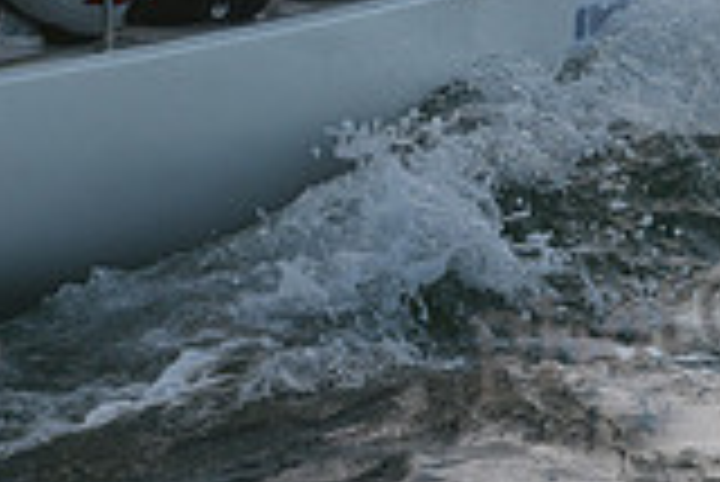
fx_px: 14473
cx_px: 238
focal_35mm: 723
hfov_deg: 2.8
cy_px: -340
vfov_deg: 1.9
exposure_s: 1/1000
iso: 250
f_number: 7.1
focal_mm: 200
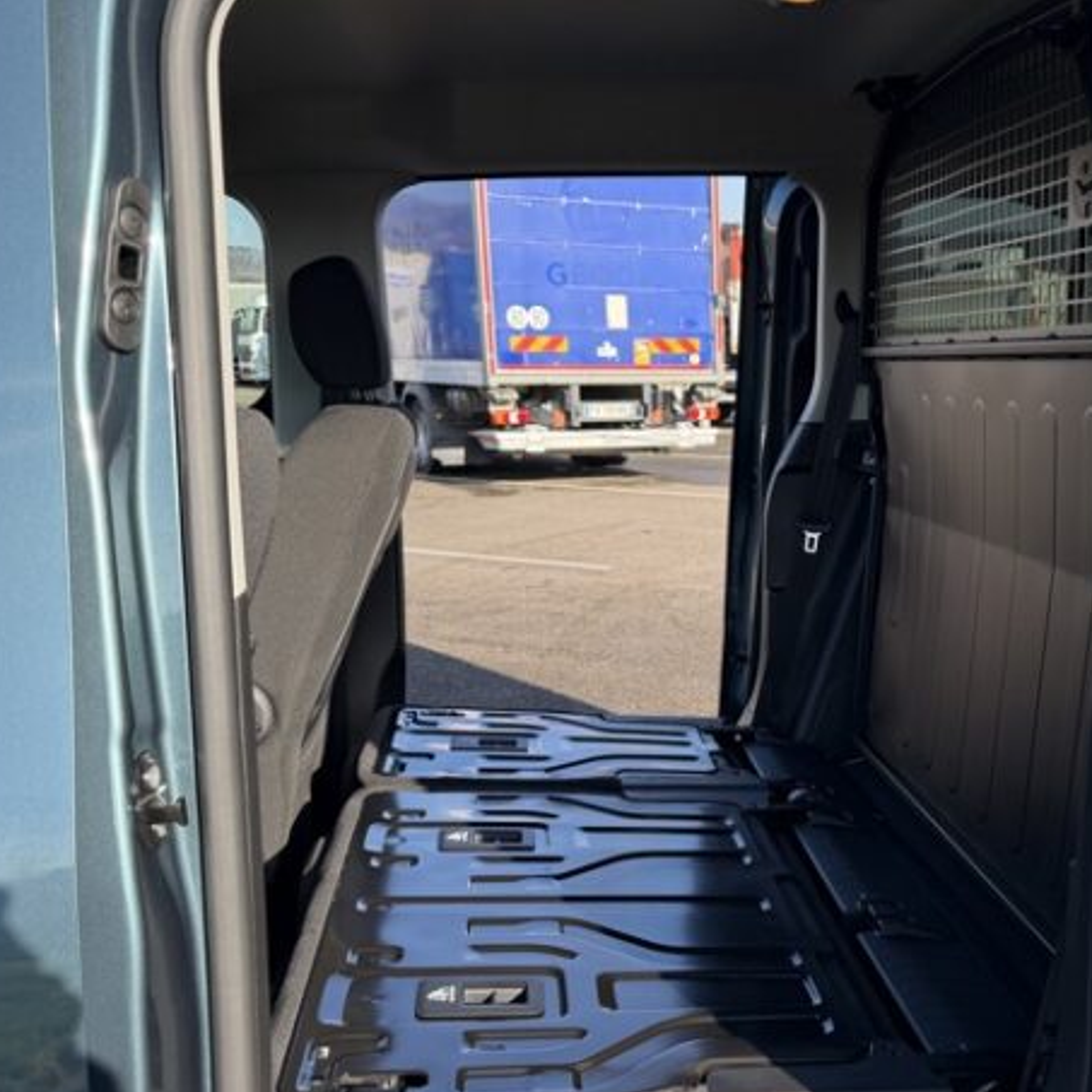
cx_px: 815
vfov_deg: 45.8
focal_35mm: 36
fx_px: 1285
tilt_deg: -14.6
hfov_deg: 44.6
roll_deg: +0.5
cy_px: 651
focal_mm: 6.76
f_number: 1.78
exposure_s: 1/1812
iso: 100
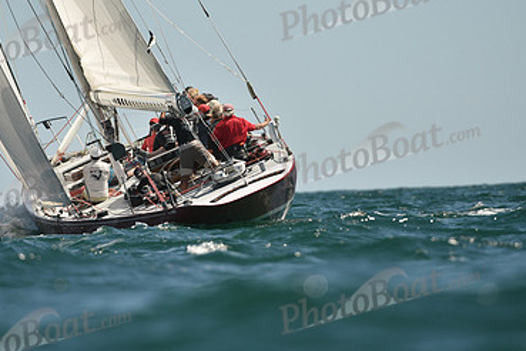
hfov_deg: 3.3
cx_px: 207
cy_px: 98
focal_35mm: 629
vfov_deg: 2.2
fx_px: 9190
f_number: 5
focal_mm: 400
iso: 250
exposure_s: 1/2500
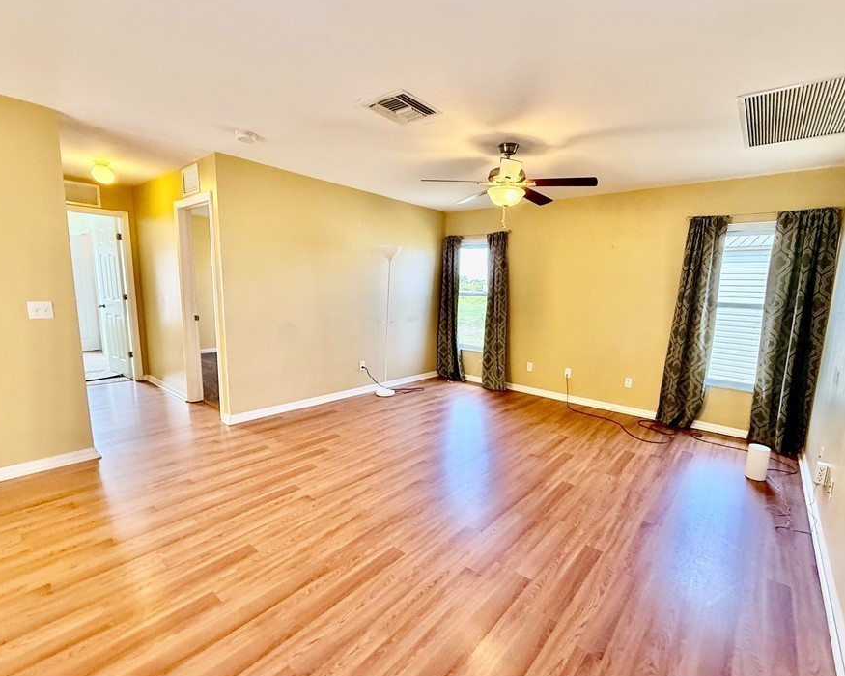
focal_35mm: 16
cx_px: 450
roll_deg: -2.4
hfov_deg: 93.0
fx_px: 400
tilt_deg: -9.1
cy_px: 351
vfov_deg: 80.3
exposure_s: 1/120
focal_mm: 2.22
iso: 320
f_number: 2.2
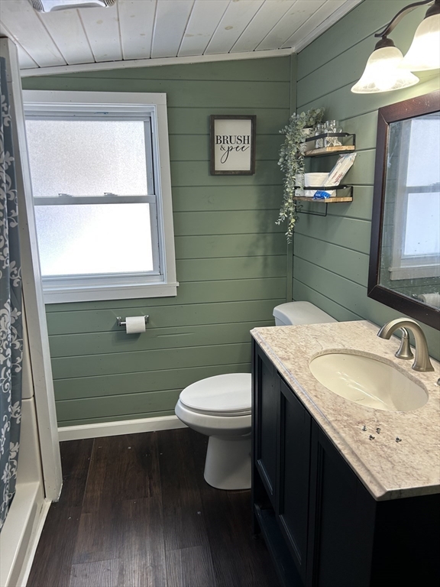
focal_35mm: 26
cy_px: 294
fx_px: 441
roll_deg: -0.1
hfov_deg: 53.1
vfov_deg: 67.3
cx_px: 220
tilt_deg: -13.8
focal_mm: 5.7
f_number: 1.5
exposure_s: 1/120
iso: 80
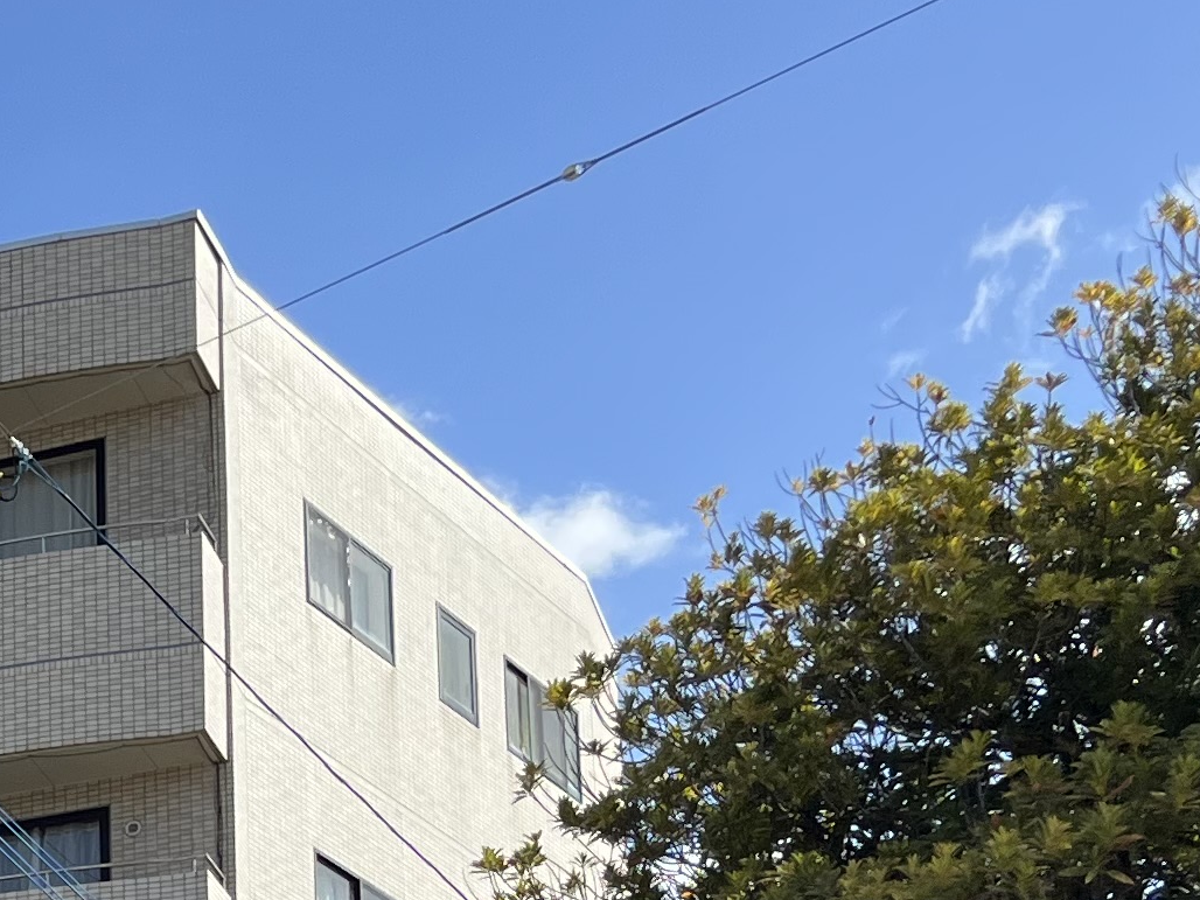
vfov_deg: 13.5
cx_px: -714
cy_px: 1437
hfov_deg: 17.0
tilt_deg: +12.2
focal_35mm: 102
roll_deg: -1.7
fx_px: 3536
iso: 50
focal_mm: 5.1
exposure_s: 1/2513
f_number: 1.6
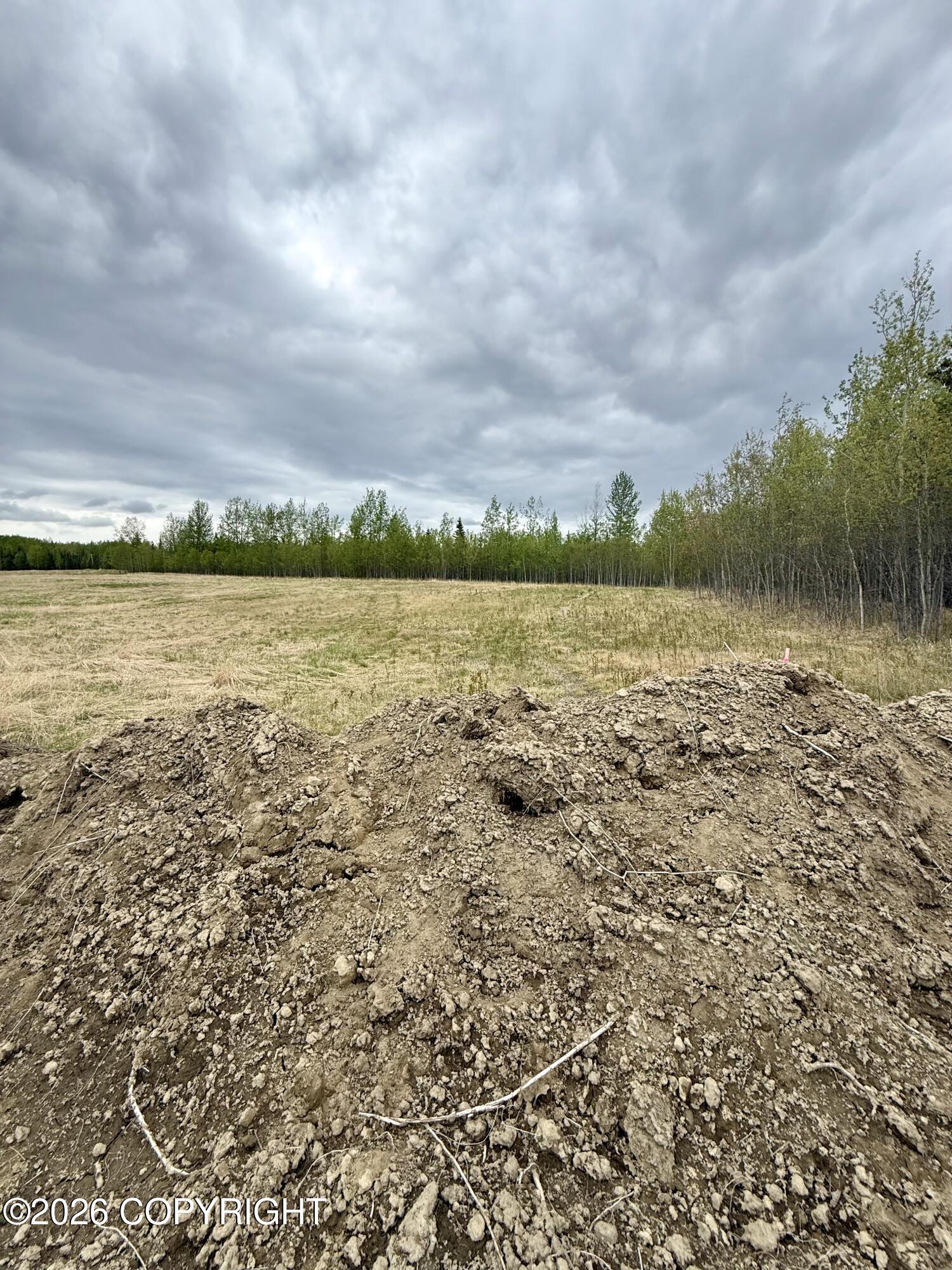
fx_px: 513
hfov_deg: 85.7
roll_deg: -2.8
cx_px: 476
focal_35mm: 14
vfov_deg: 102.1
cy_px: 635
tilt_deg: -3.0
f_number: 2.2
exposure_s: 1/970
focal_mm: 2.22
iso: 50
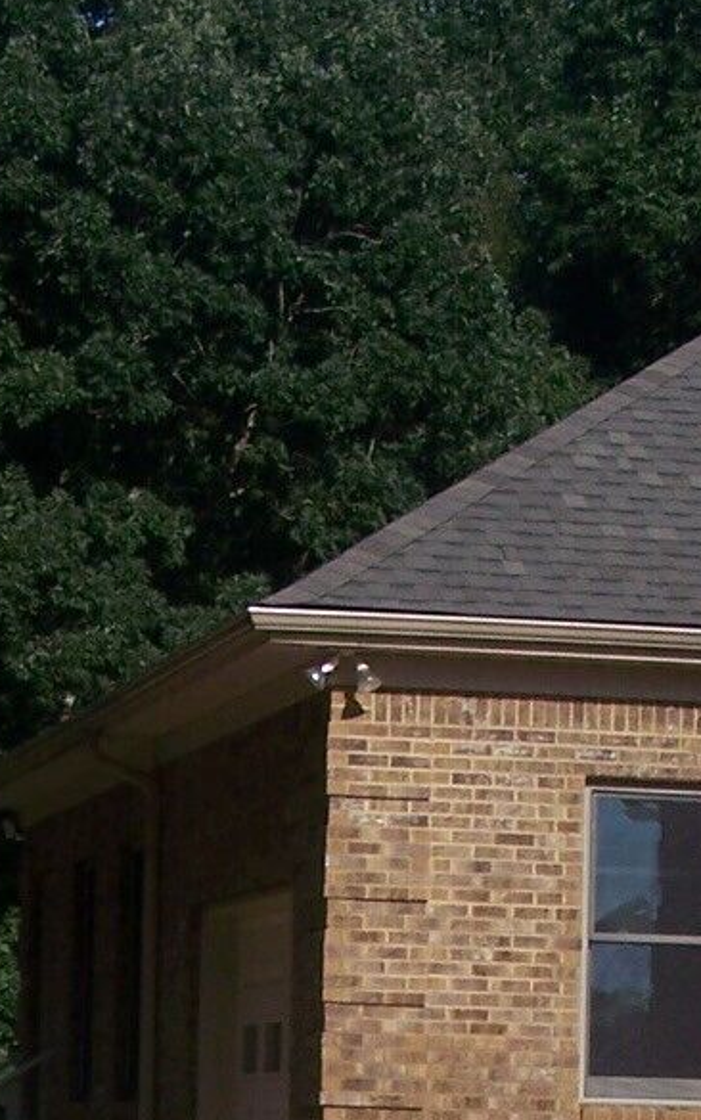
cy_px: 1273
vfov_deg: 14.4
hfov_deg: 9.3
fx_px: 4307
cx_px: 216
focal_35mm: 141
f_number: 4
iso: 80
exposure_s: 1/1000
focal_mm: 6.3
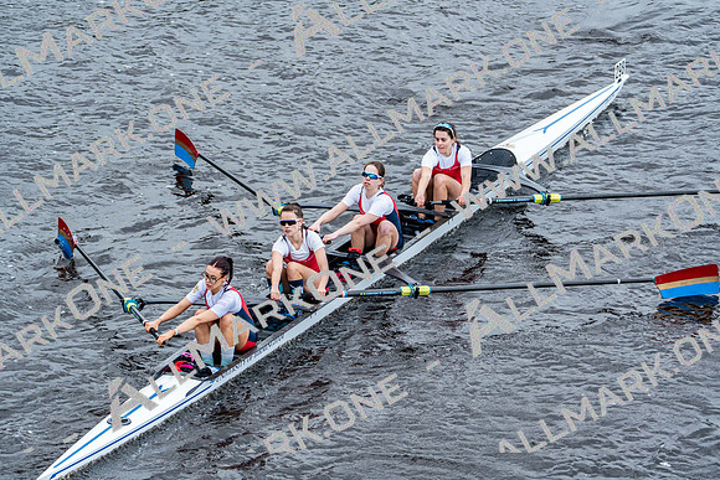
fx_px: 5321
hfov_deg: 7.7
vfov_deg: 5.2
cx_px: 360
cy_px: 240
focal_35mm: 266
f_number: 5.6
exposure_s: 1/1250
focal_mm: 266
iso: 1600
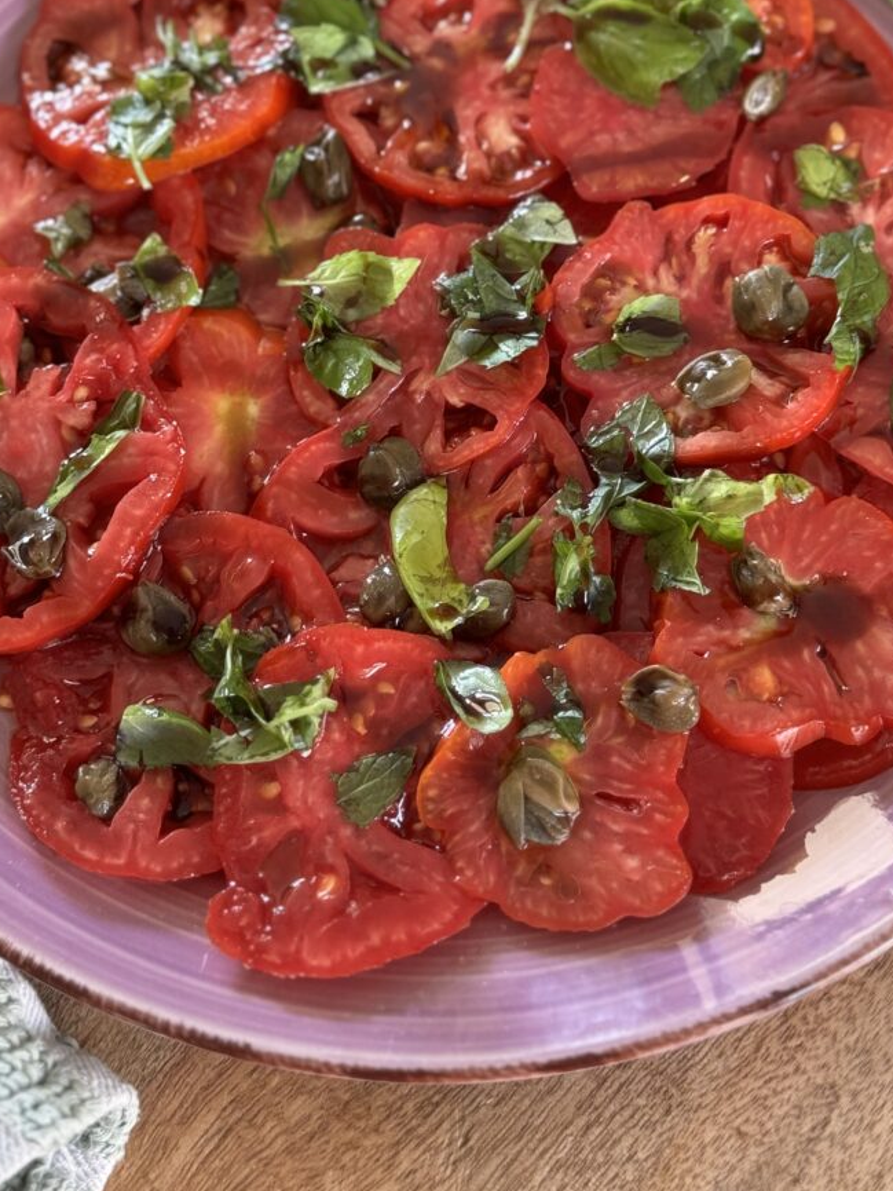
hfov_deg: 20.7
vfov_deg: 27.2
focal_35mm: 71
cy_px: 387
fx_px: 2442
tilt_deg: -63.6
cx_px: 462
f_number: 1.78
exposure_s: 1/60
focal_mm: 6.76
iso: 200
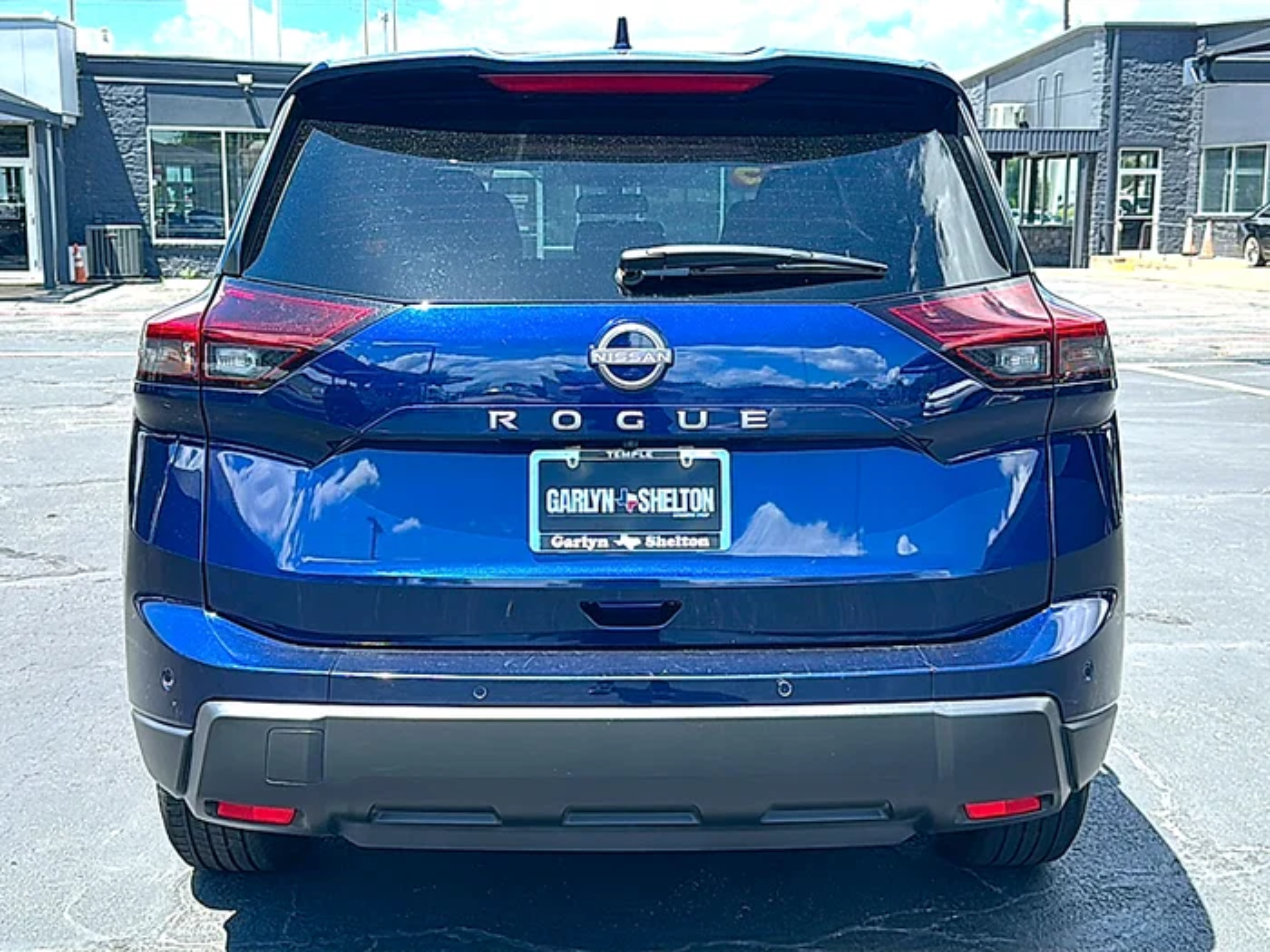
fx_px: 1357
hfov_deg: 50.1
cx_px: 635
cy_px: 476
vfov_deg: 38.7
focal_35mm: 37
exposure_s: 1/1499
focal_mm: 6.86
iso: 80
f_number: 1.78
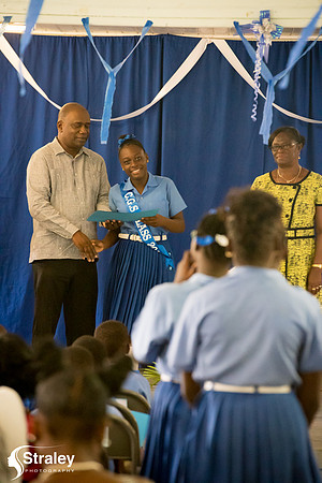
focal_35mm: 200
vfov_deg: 10.3
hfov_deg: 6.9
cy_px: 242
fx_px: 2683
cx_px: 161
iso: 18000
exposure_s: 1/200
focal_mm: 200
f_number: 6.3
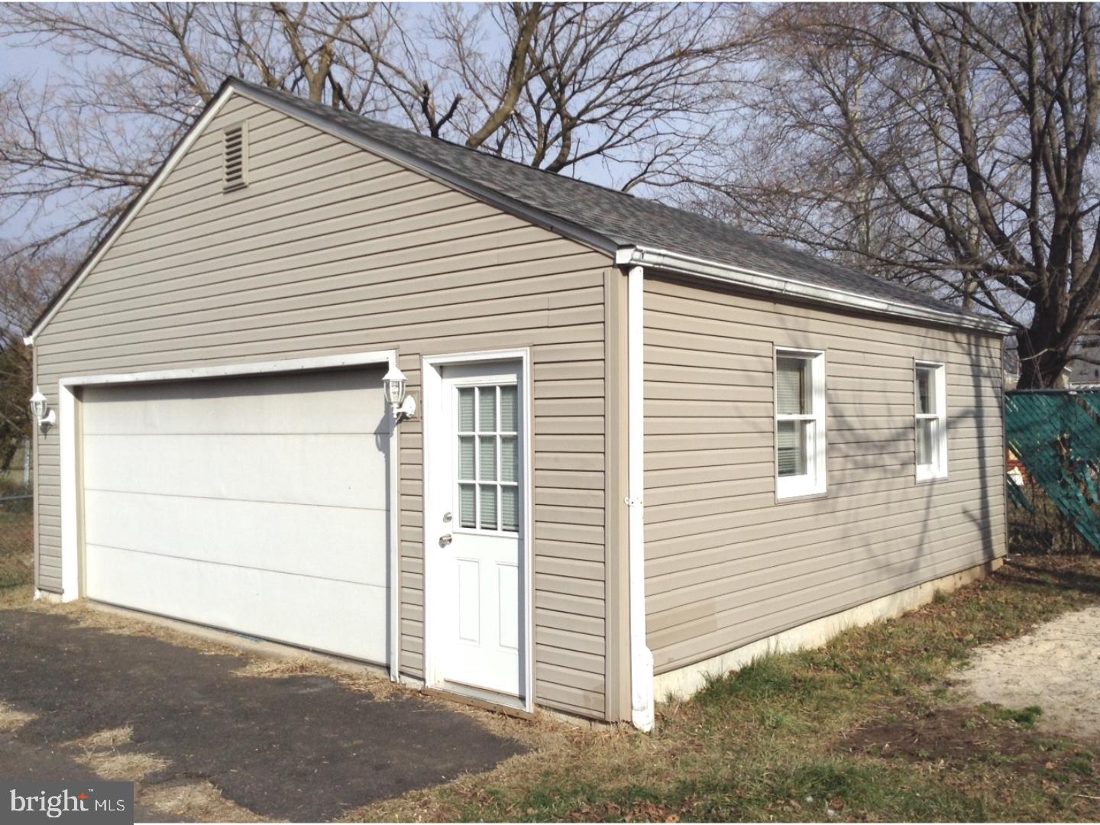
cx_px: 550
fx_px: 1049
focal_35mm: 33
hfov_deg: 55.4
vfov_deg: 42.9
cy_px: 412
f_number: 2.4
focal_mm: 3.3
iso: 32
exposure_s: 1/2320
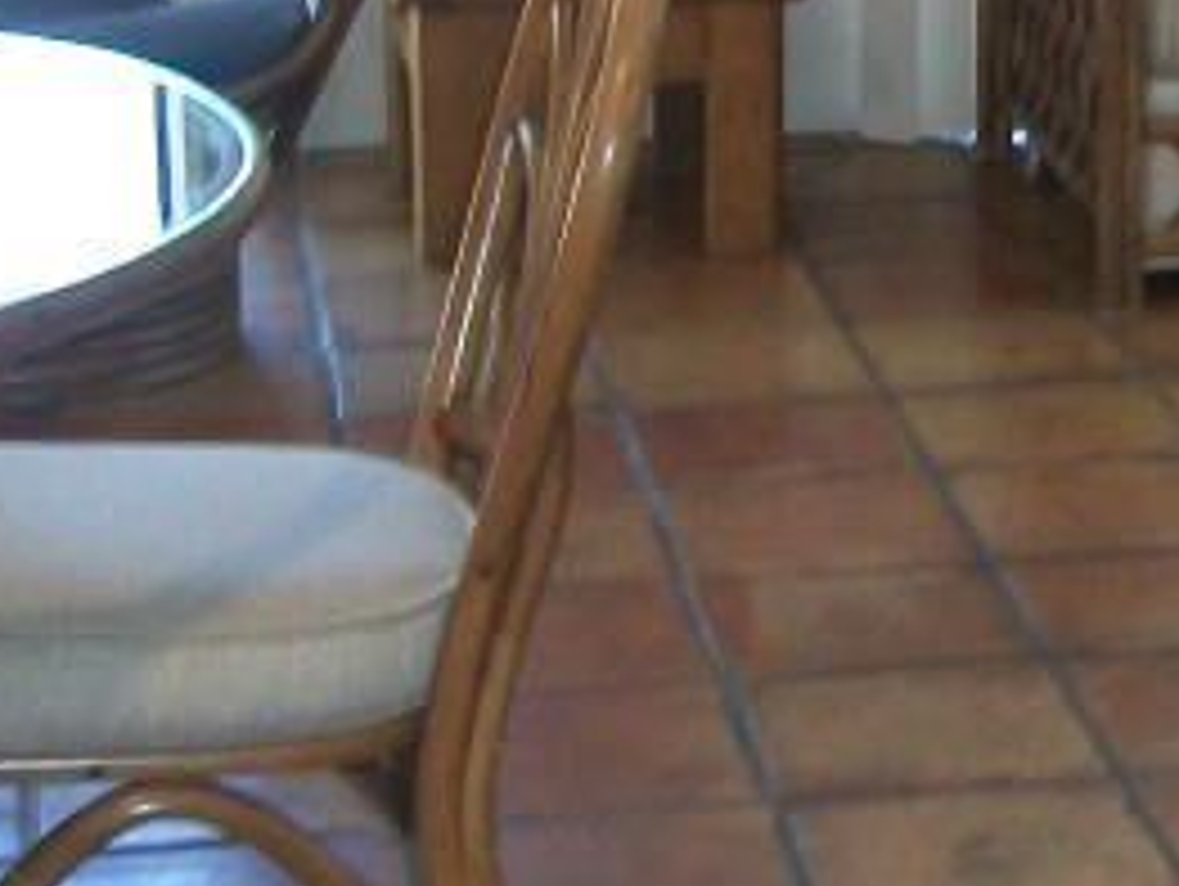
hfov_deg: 15.0
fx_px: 4261
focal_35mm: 125
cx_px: 1552
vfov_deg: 11.8
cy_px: 94
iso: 160
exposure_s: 1/30
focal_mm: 5.7
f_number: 2.9
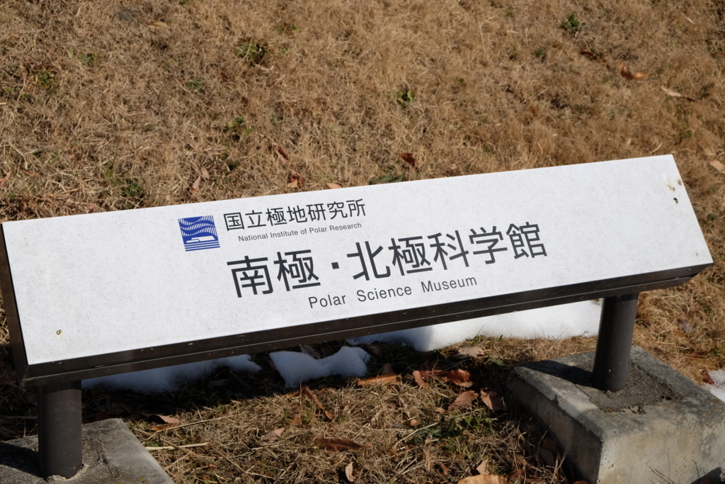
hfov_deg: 32.9
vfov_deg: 22.3
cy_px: 242
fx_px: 1229
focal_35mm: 61
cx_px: 362
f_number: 10
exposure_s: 1/450
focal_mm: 40.7
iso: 200
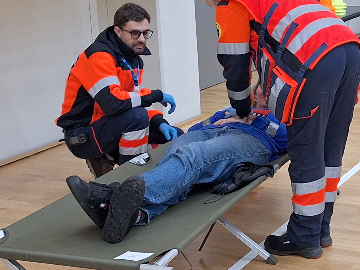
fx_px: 770
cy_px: 84
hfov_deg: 25.6
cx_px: 311
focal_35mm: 74
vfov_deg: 19.8
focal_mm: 5.54
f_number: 1.8
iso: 80
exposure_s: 1/50
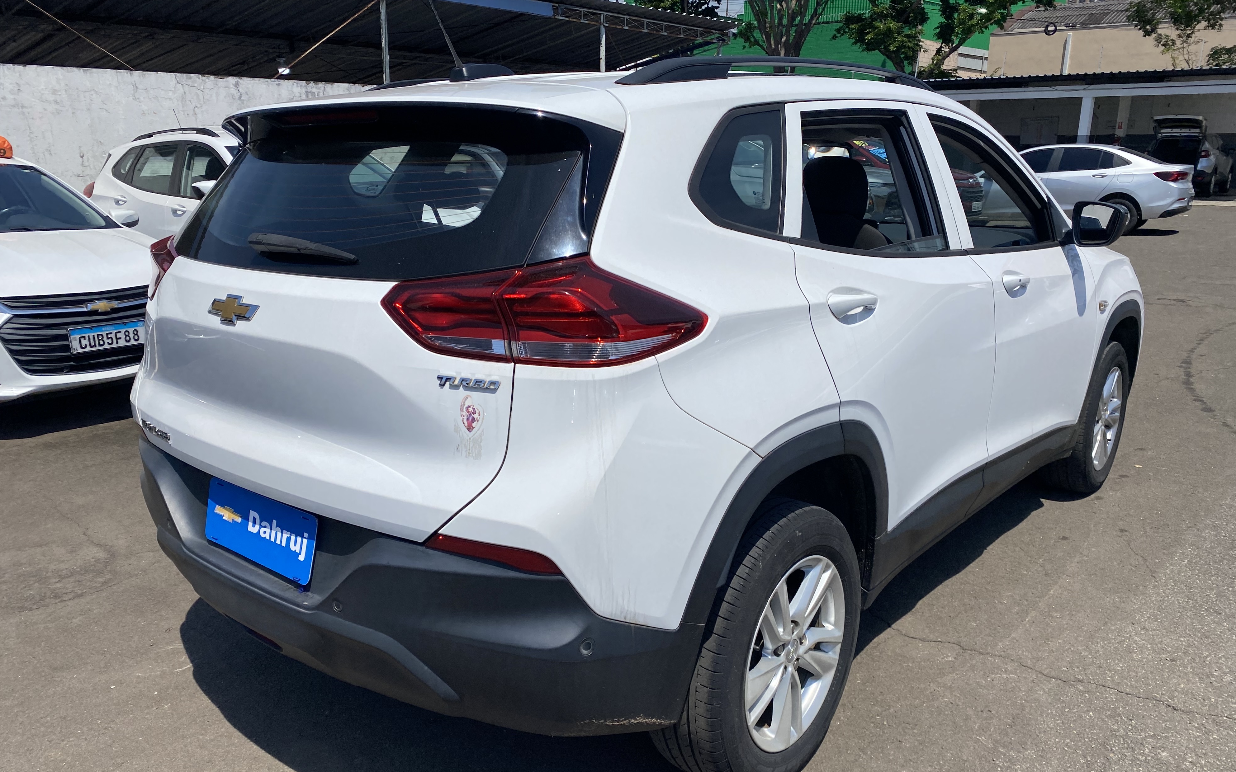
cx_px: 621
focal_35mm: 28
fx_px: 943
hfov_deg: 66.5
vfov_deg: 44.5
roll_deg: +0.6
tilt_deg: -14.4
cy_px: 421
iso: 32
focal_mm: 4.25
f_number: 1.8
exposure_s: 1/4808
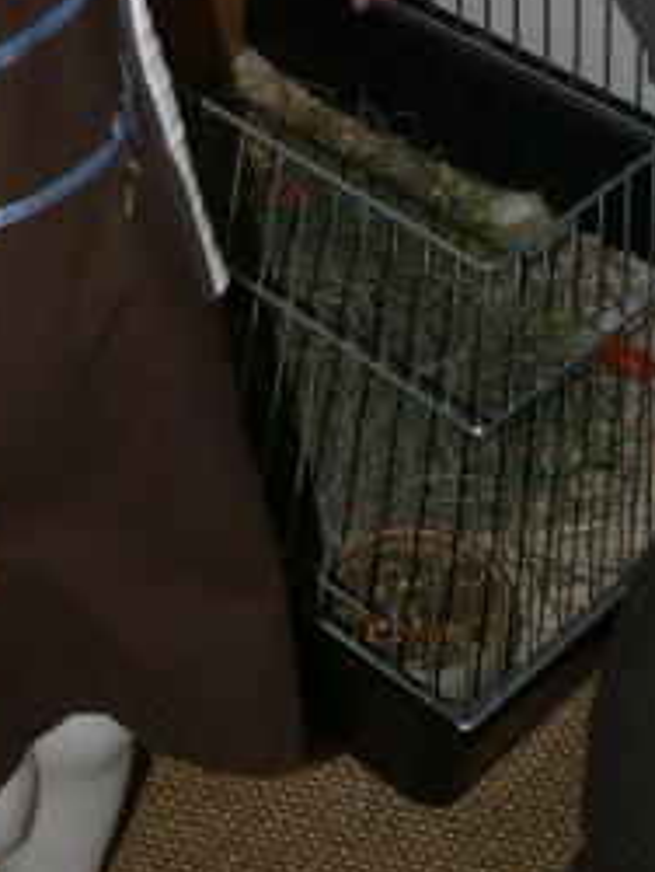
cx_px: 7
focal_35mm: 92
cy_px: -167
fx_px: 2317
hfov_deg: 15.8
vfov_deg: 20.0
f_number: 2.8
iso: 100
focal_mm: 6
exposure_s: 1/250
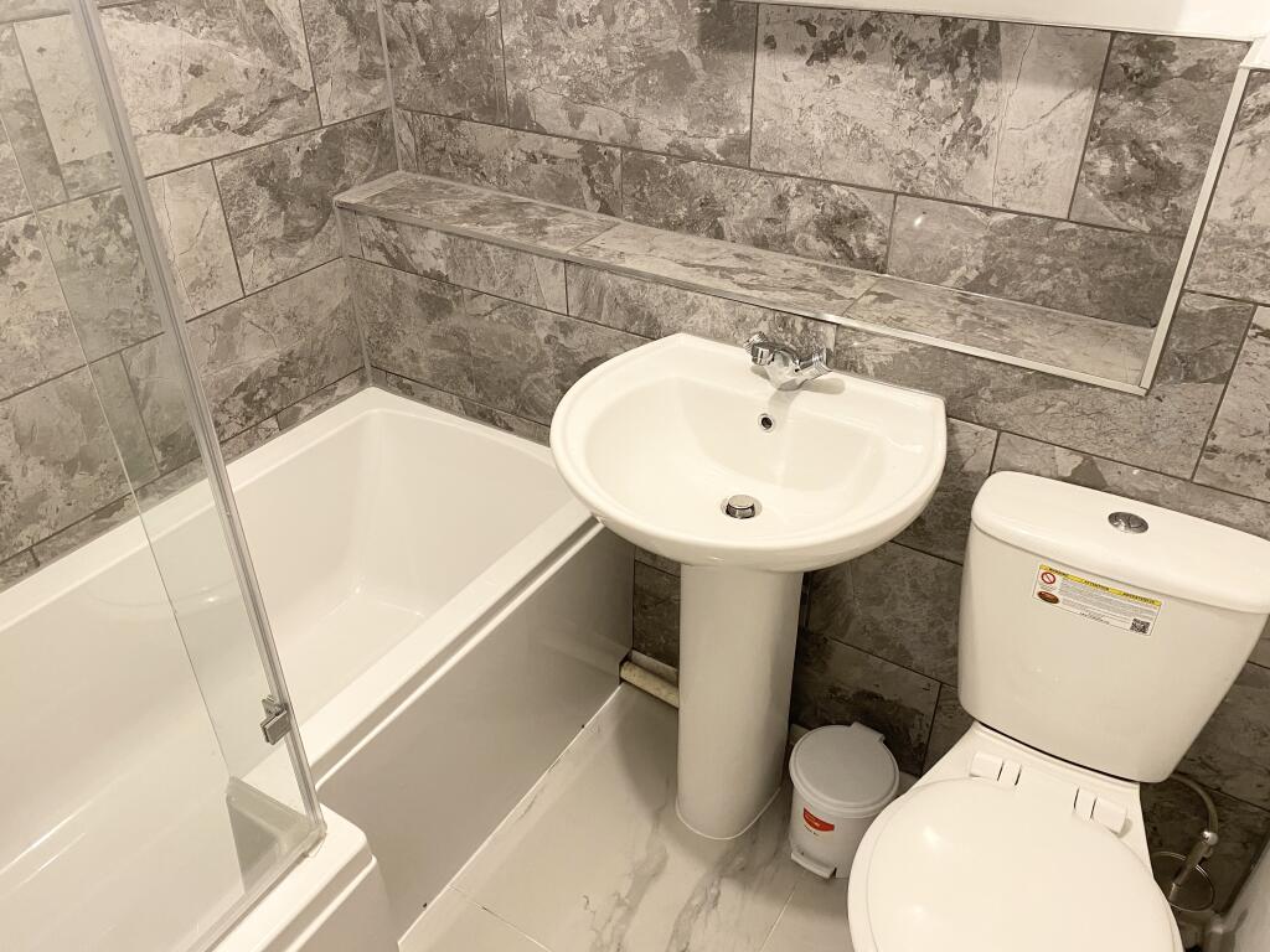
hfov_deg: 67.3
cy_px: 476
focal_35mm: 26
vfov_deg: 53.1
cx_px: 635
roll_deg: +1.3
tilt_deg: -33.8
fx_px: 954
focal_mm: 4.25
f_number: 1.8
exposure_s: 1/50
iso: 250
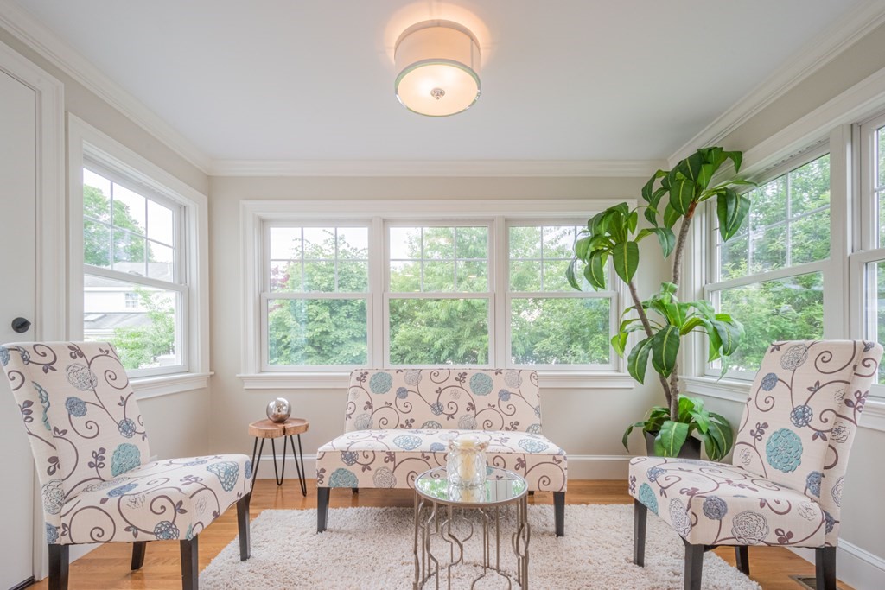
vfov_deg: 77.3
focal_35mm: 15
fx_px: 369
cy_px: 295
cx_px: 442
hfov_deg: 100.4
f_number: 22
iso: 400
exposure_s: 1/30
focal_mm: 10
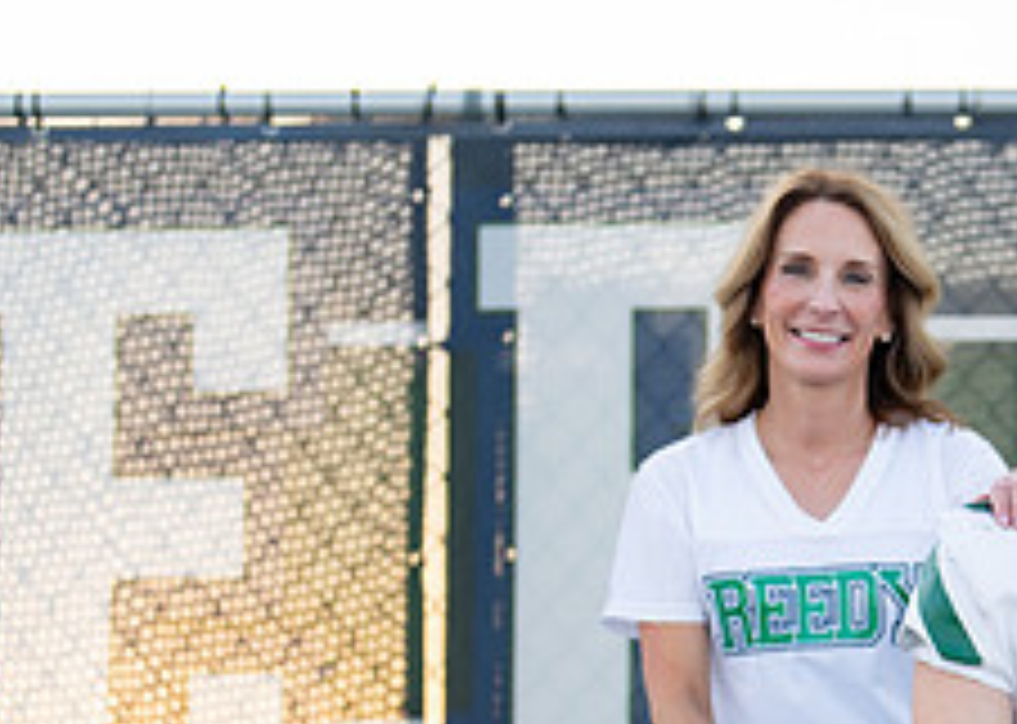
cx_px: 1086
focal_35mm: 150
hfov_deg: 13.2
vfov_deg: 9.5
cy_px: 765
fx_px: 4329
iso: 100
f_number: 1.2
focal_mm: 50
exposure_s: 1/800
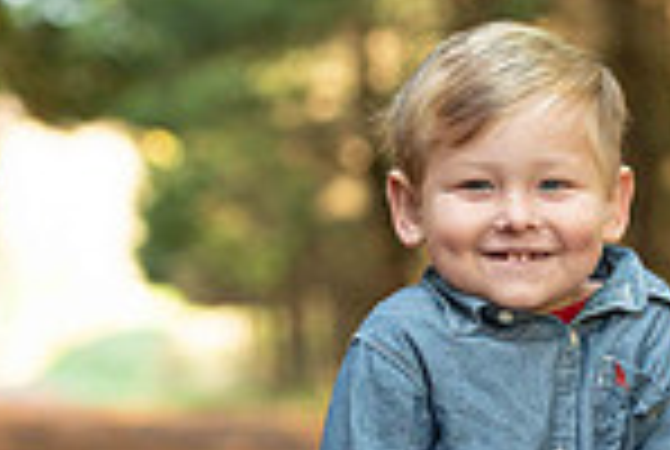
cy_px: 542
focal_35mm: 278
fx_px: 5184
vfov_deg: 4.9
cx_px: 450
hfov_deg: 7.4
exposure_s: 1/320
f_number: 2.8
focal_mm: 70
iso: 400
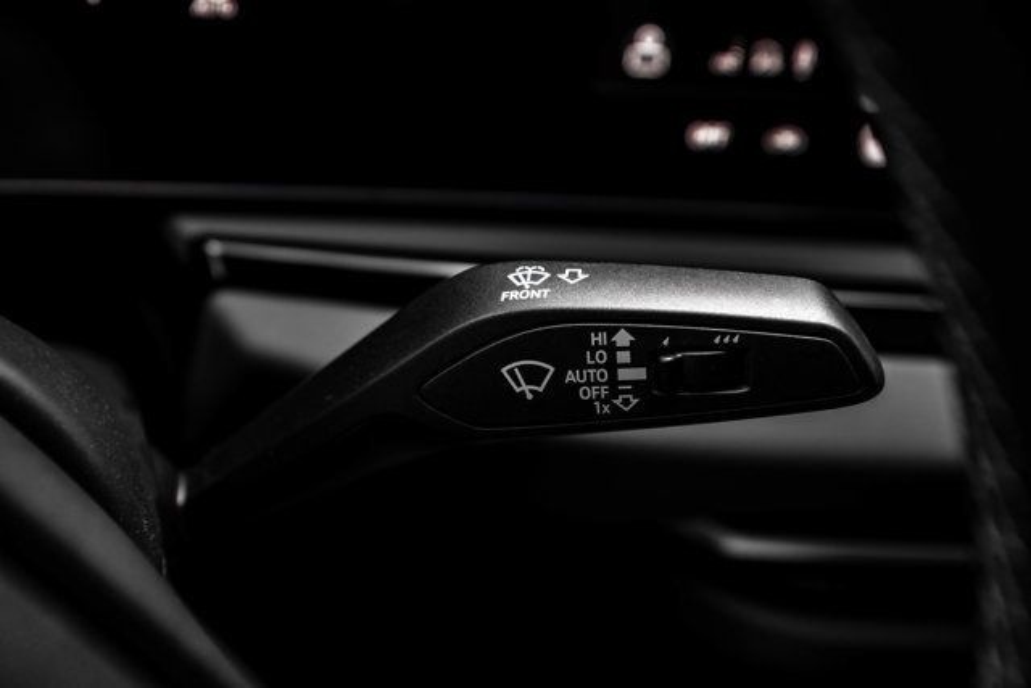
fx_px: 1432
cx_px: 516
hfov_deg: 39.6
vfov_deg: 27.0
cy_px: 344
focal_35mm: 50
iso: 640
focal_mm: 50
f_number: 5
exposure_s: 1/160
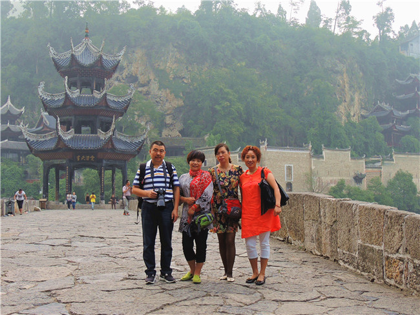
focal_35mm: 50
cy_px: 158
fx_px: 606
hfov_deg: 38.2
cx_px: 210
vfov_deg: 29.1
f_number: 5.7
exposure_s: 1/50
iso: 180
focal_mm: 8.9
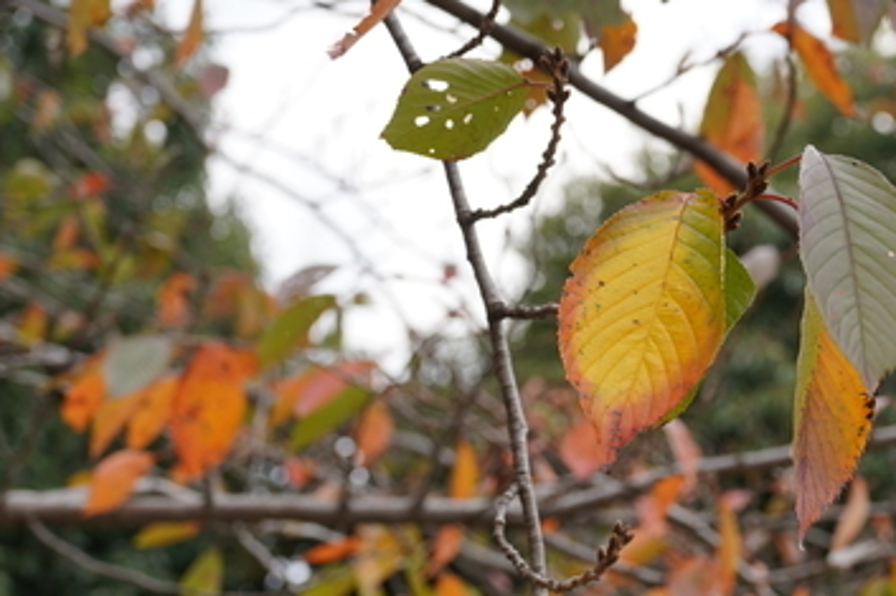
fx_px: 2537
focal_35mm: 102
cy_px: 436
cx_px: 571
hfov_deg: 20.0
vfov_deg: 13.4
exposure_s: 1/100
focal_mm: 60
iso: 100
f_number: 7.1
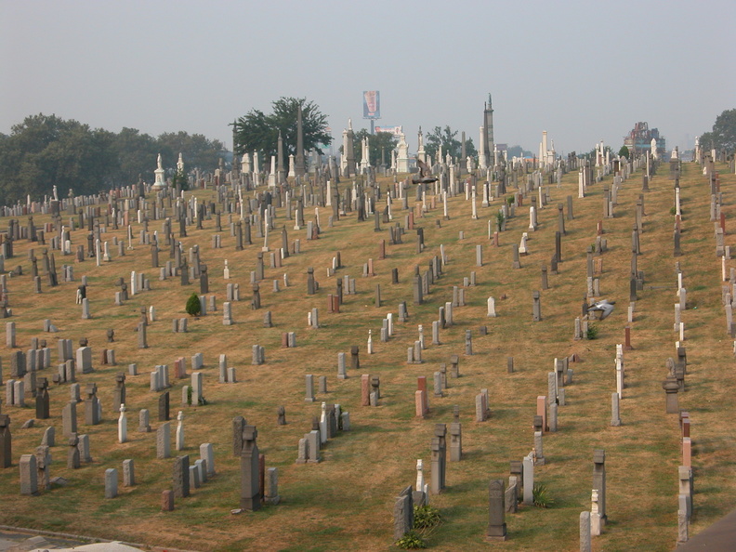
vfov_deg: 16.8
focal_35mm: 88
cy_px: 276
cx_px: 368
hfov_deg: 22.3
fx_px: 1871
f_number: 3.9
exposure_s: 1/533
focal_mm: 22.3
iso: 100
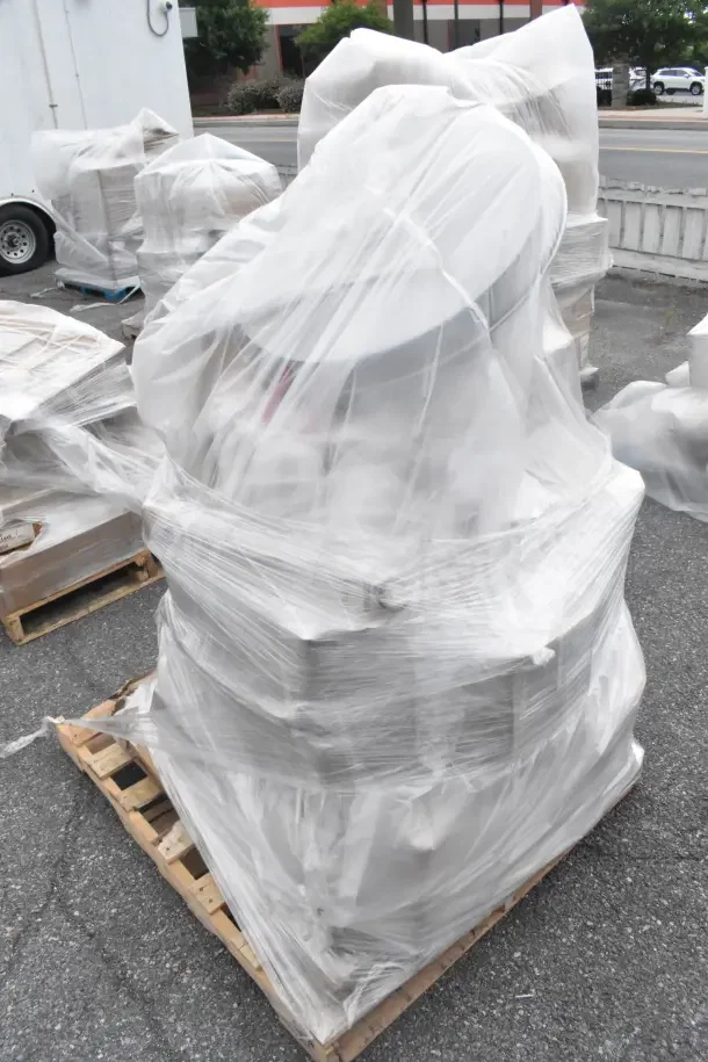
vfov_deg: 67.4
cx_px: 354
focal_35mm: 27
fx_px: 796
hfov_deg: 47.9
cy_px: 531
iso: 6400
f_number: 20
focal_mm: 18
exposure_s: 1/1600
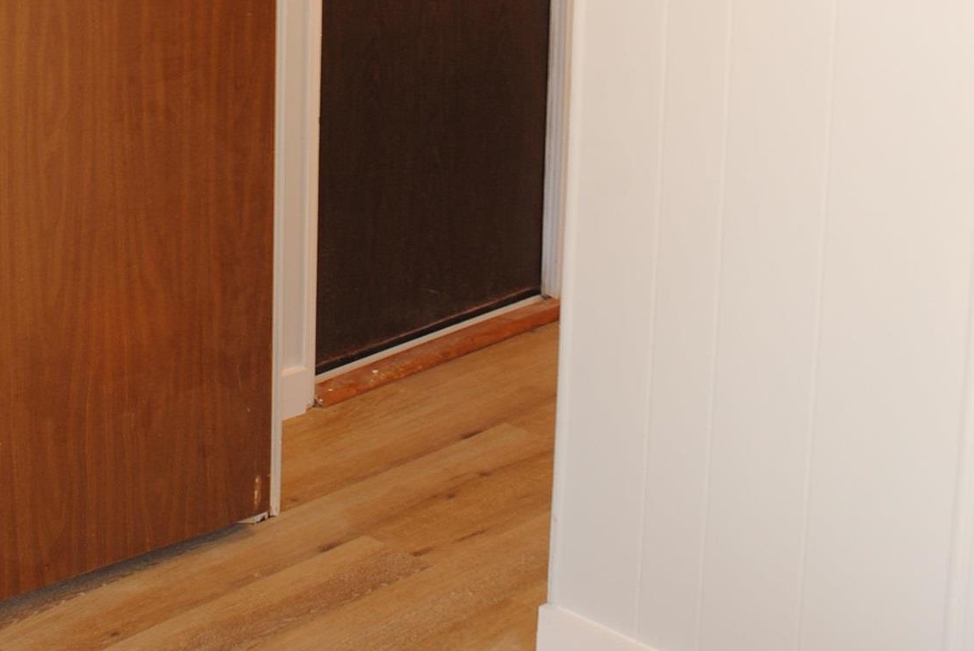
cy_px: -195
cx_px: 212
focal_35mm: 74
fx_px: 2004
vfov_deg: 17.3
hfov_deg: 26.9
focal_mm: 18
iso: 100
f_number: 5.6
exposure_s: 1/4
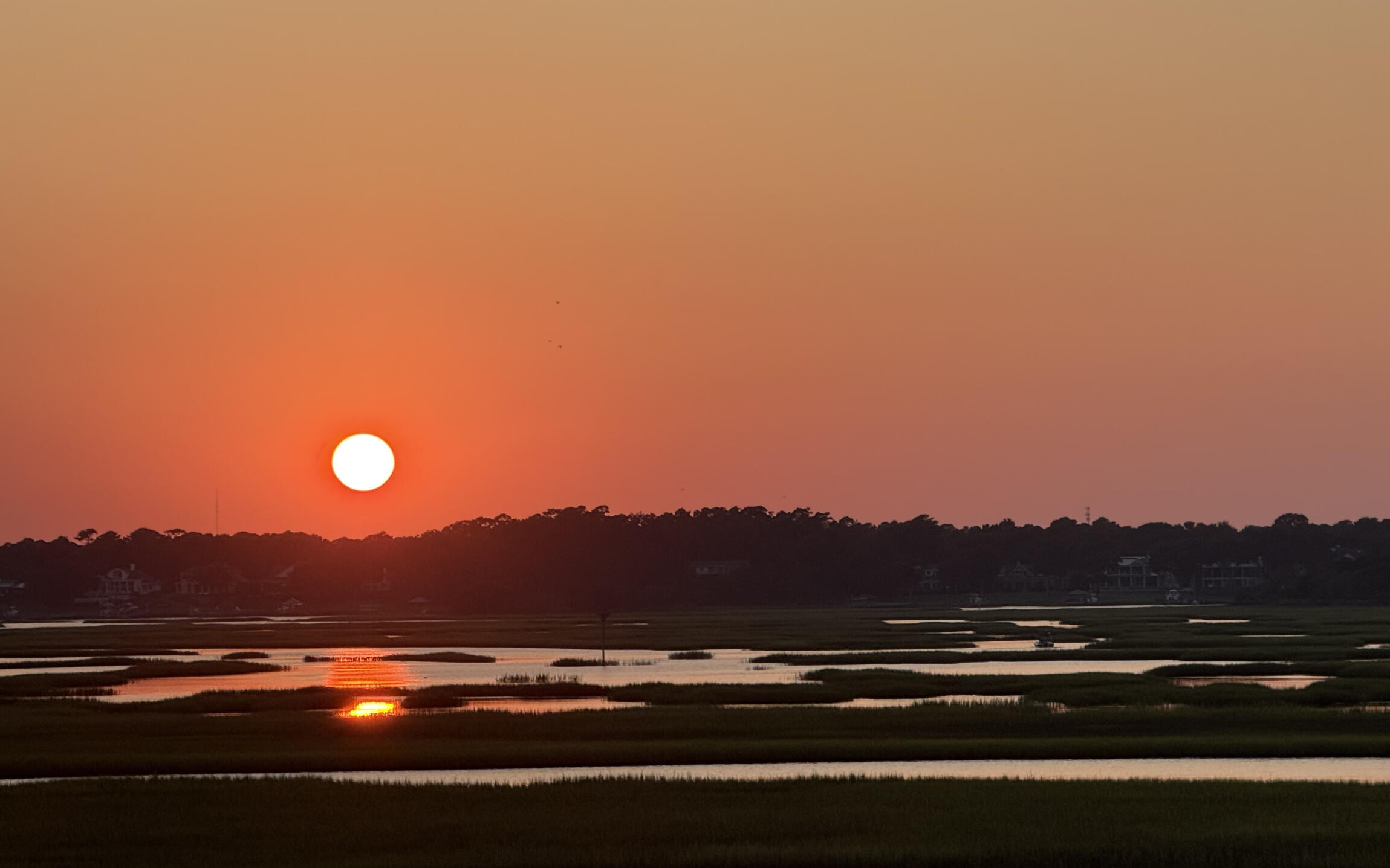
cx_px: 906
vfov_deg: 7.9
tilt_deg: +2.0
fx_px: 6289
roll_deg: +0.7
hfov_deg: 12.6
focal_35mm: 166
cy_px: 335
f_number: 2.8
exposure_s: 1/700
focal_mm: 15.66
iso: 50
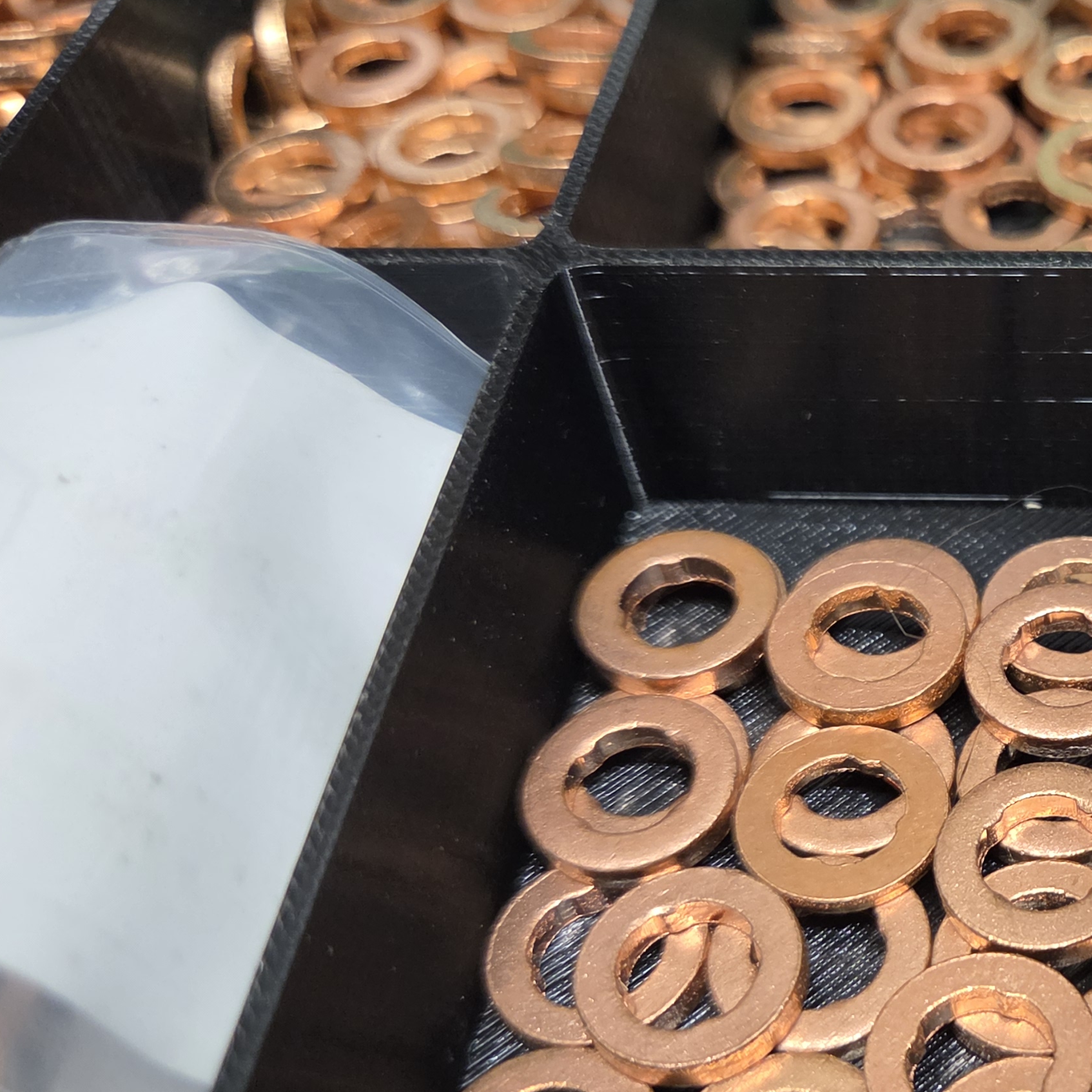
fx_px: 1713
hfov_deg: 31.5
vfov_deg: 35.3
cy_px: 643
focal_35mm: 48
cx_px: 1188
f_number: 1.8
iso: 500
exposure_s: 1/100
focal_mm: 5.4
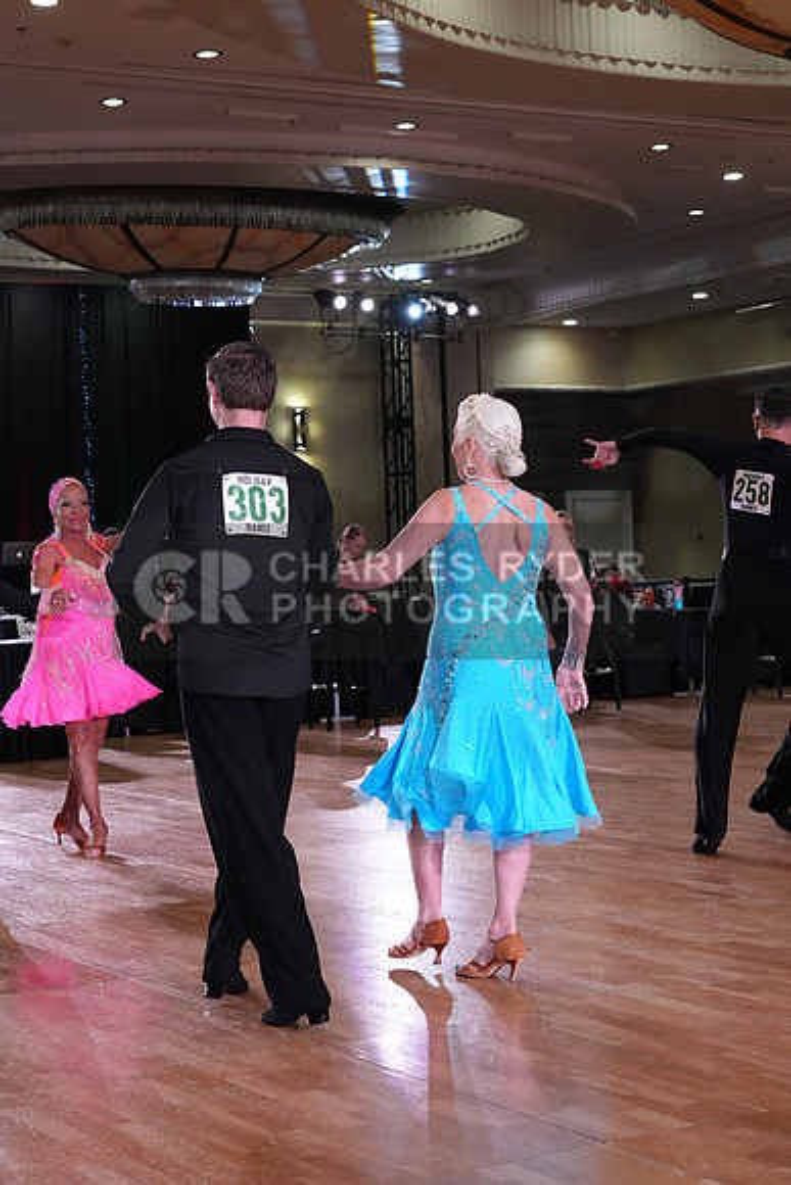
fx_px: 2042
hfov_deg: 21.9
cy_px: 592
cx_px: 396
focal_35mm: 62
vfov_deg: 32.4
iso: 5000
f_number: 7.1
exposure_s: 1/320
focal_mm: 62
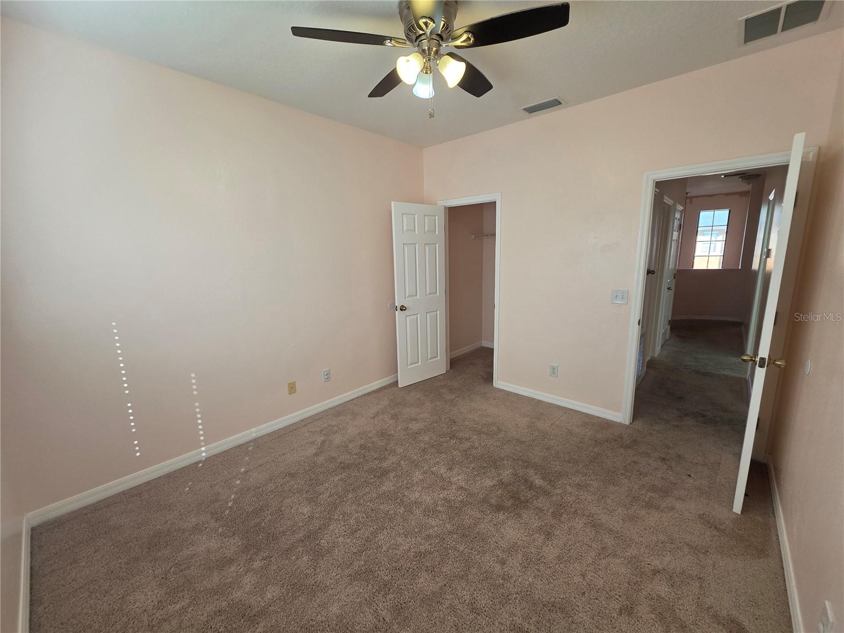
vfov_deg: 89.9
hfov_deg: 106.2
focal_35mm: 13
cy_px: 316
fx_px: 317
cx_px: 422
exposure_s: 1/120
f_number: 1.9
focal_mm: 2.2
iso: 100
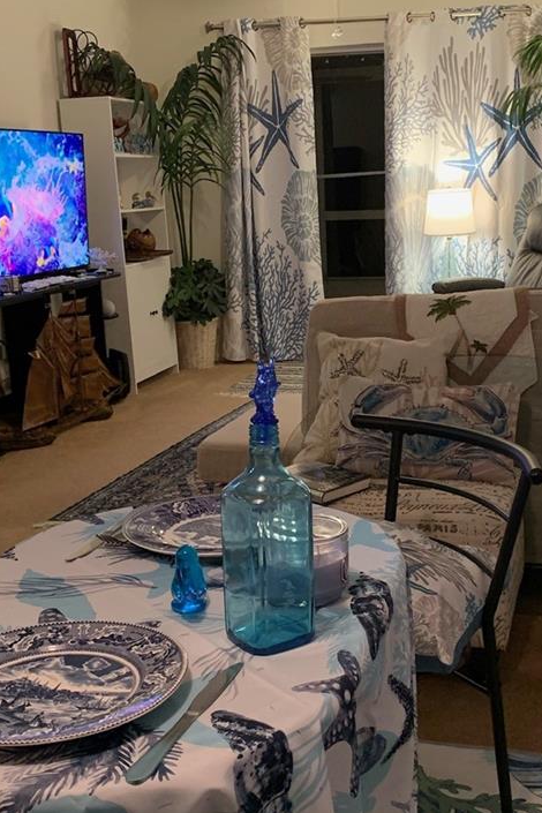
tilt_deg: -13.3
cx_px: 331
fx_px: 1039
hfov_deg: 29.2
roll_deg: +1.6
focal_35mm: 46
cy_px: 431
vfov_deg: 42.7
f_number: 1.8
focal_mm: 4.25
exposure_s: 1/40
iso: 400
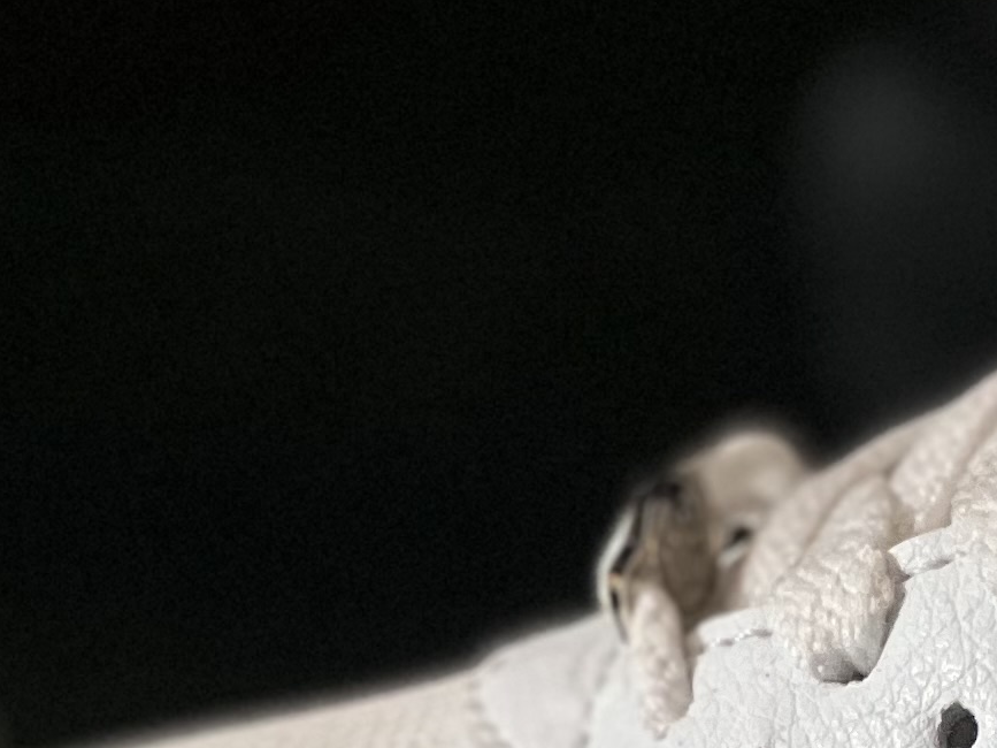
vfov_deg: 4.1
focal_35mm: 358
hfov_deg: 5.5
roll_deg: -1.7
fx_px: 10310
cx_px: 1687
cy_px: 693
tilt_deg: -13.6
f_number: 2.8
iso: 80
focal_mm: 9
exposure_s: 1/120
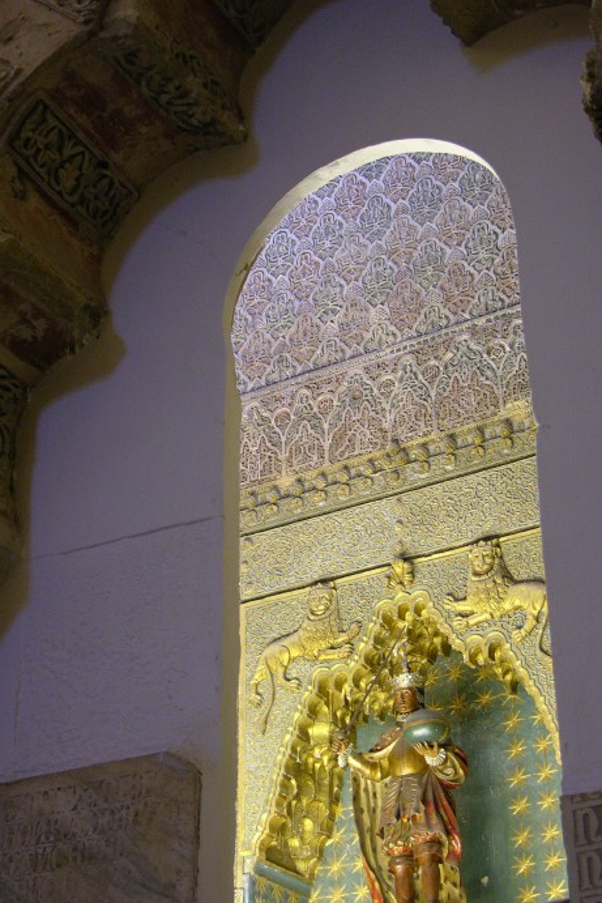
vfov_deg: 30.1
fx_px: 1680
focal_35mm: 67
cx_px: 316
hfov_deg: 20.3
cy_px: 494
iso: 200
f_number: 3.1
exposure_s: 1/2.5
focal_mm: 14.7
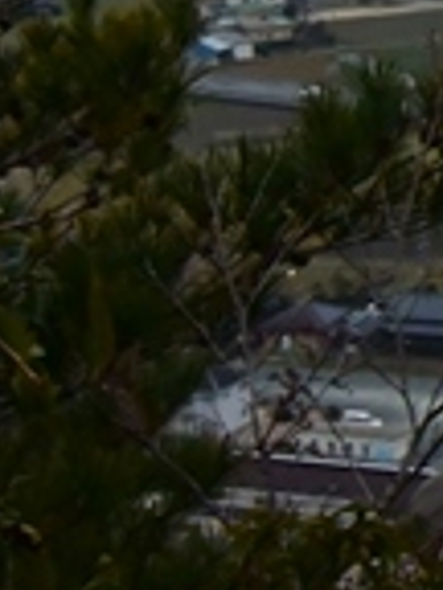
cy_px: -96
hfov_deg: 7.3
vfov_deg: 10.4
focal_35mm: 187
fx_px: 3191
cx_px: 1165
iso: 800
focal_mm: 13
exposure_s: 1/60
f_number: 5.6
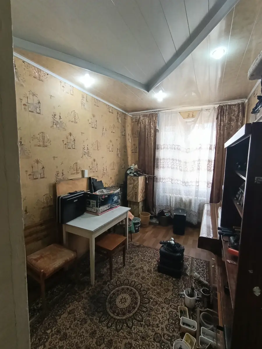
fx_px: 151
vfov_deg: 98.2
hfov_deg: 81.7
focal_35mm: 15
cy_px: 174
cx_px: 131
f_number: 2.2
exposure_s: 1/50
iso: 271
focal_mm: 1.65
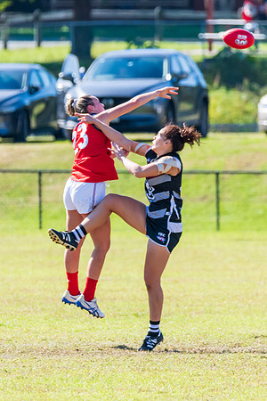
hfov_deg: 1.8
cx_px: 40
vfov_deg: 2.7
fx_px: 8653
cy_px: 212
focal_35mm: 778
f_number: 6.3
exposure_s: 1/2000
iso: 800
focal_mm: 400
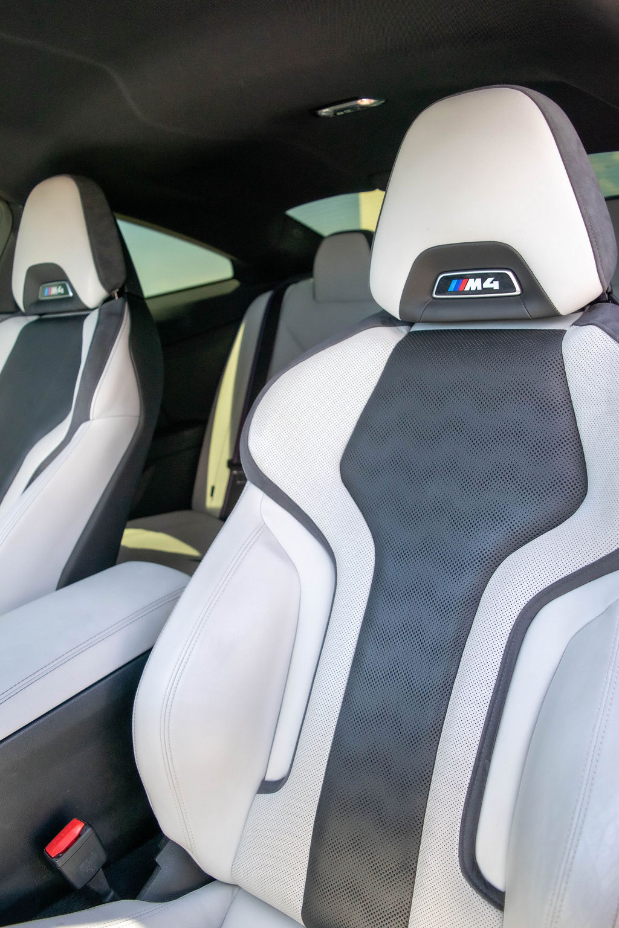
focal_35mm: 27
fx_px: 696
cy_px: 464
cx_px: 310
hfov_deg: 47.9
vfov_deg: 67.4
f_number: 3.5
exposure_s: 1/800
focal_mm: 18
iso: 800
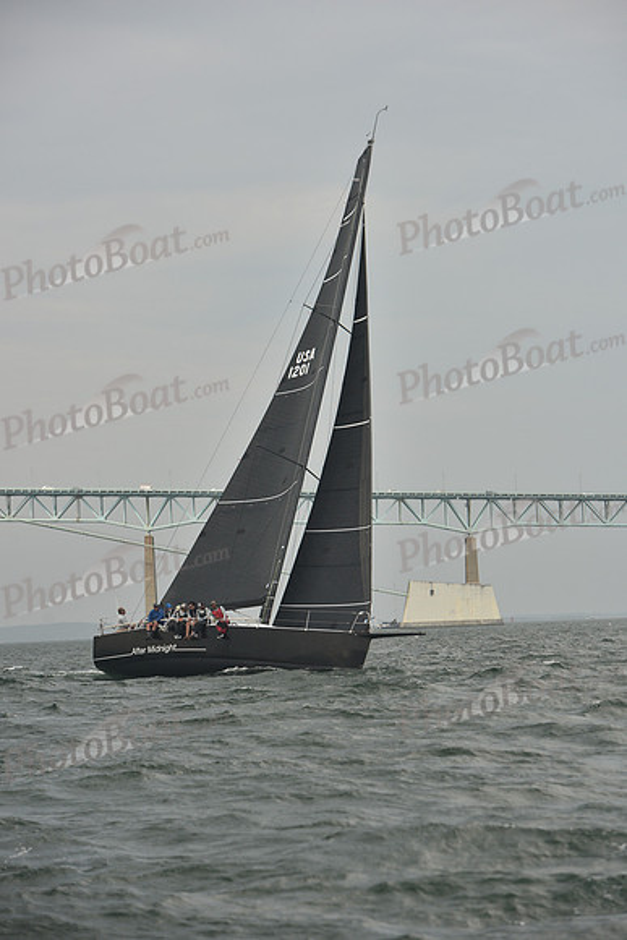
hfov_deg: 11.4
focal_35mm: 120
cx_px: 314
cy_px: 470
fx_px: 3133
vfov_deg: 17.1
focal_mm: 120
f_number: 5
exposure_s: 1/500
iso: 250
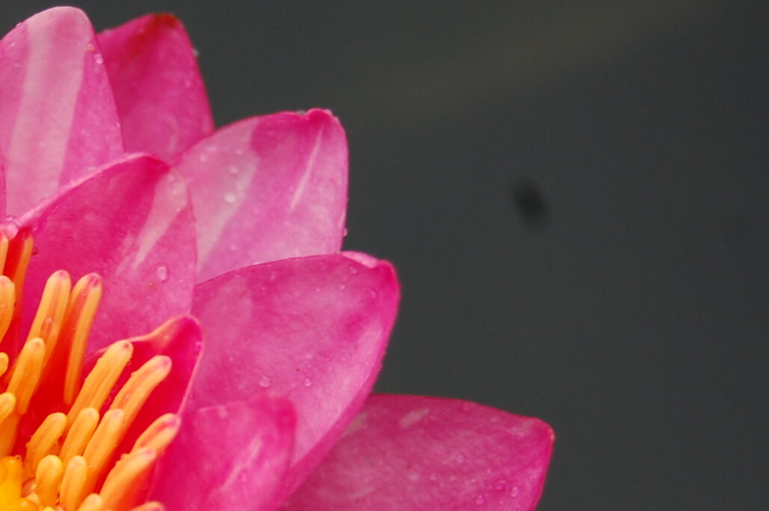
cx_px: 132
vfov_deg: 6.7
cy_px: 310
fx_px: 4380
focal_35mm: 205
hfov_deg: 10.0
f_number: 6.3
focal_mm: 55
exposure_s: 1/160
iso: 200
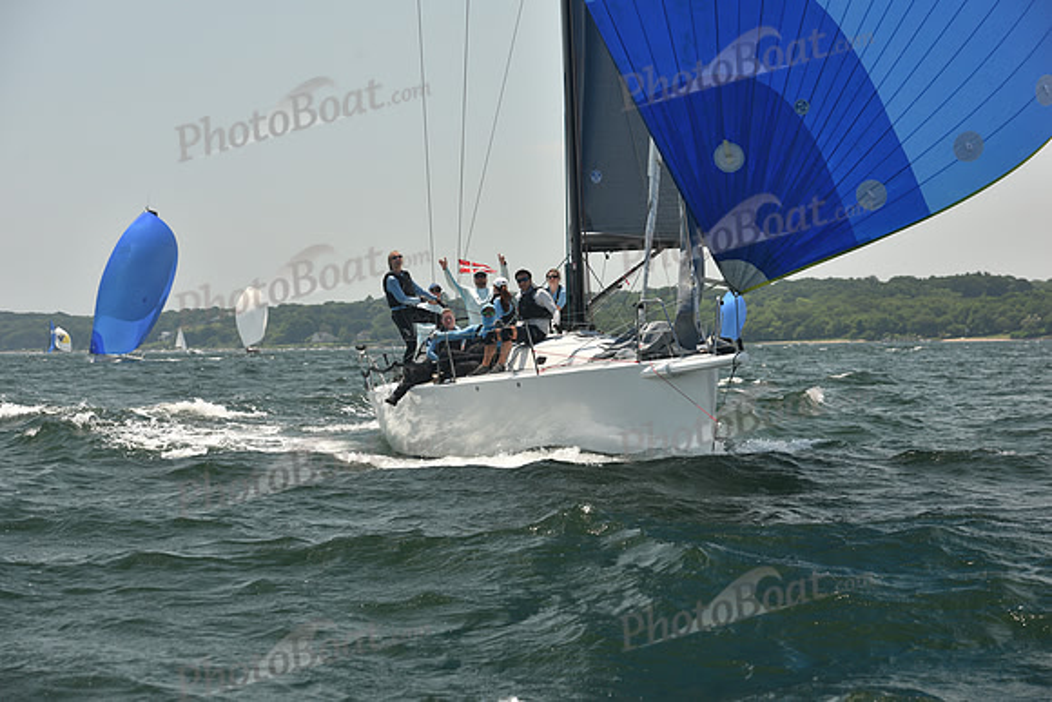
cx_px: 526
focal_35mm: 98
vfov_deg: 14.0
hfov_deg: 20.8
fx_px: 2864
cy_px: 351
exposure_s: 1/640
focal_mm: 98
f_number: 5.6
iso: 250
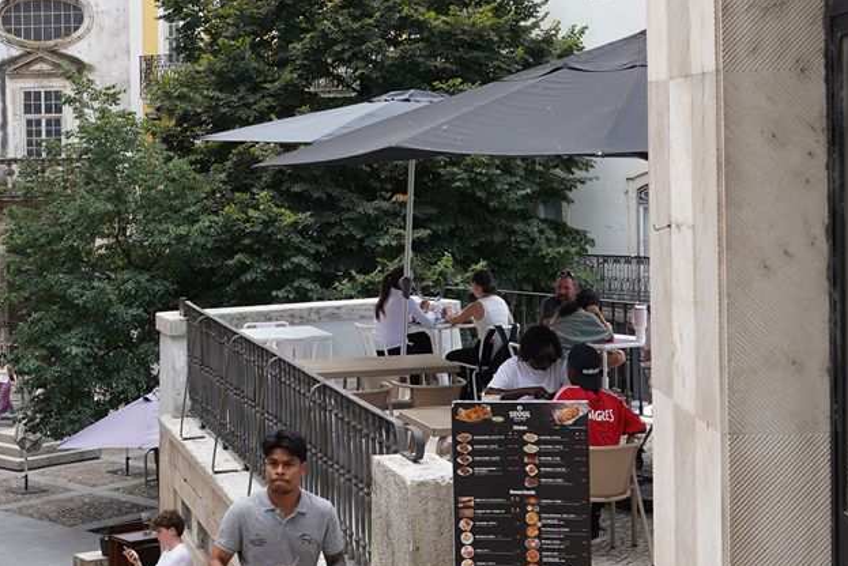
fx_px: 1815
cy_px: 185
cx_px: 223
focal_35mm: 77
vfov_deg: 17.7
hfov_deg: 26.0
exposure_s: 1/100
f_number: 7.1
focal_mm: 24
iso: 100
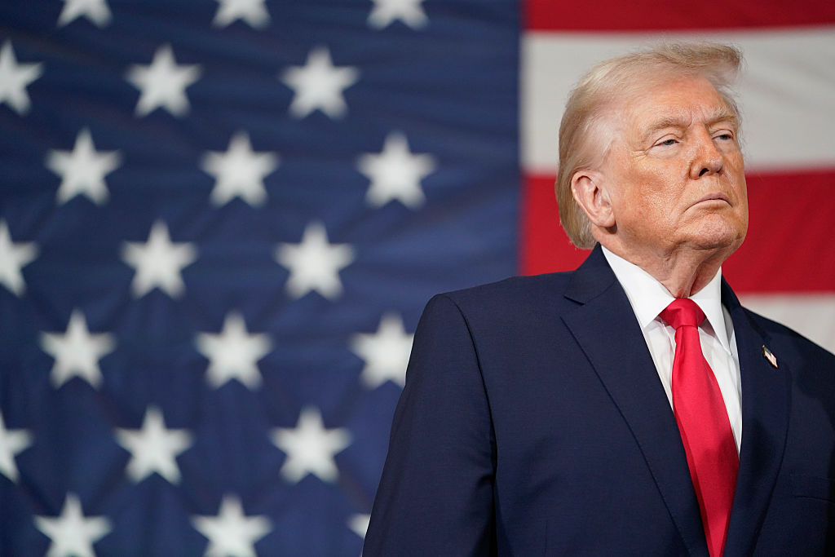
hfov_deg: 13.7
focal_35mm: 150
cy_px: 278
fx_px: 3479
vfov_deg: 9.2
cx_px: 418
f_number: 2.8
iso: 2500
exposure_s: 1/640
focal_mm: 150
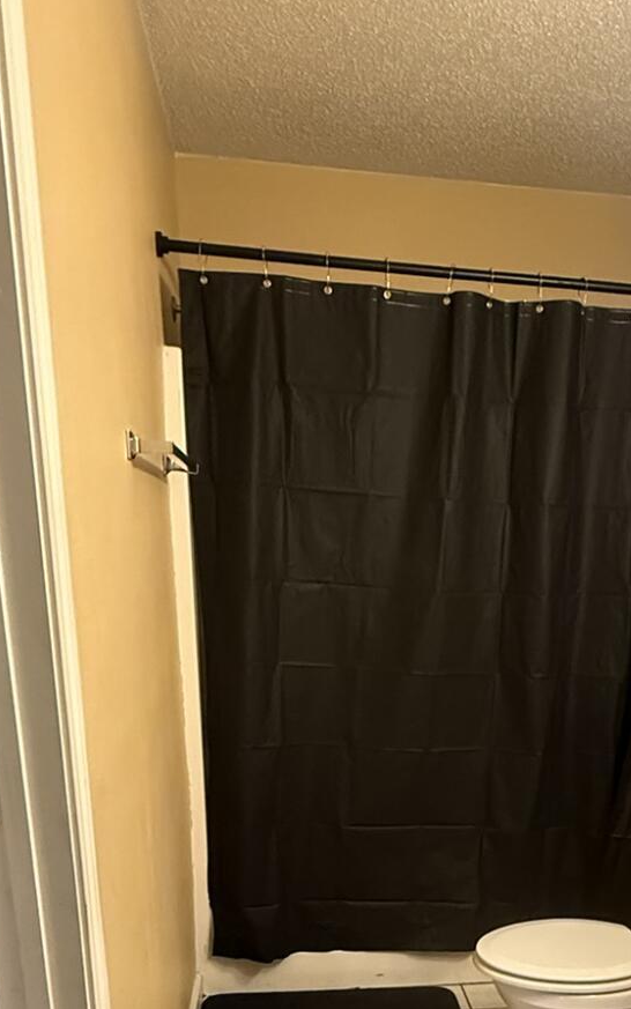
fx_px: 935
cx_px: 426
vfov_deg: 51.8
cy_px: 856
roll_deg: -2.4
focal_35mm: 34
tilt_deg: -19.6
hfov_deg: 36.9
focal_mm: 2.22
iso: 640
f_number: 2.2
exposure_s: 1/60
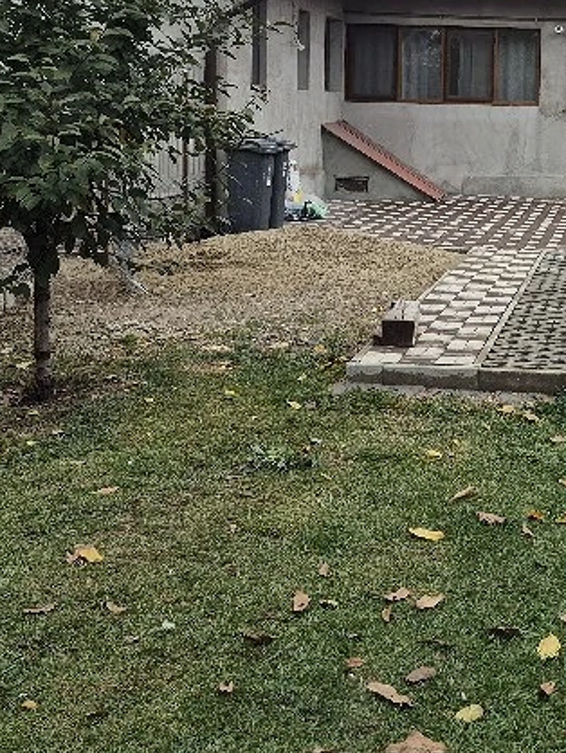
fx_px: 1198
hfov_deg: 24.7
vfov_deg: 33.7
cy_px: 135
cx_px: 629
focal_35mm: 55
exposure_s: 1/1111
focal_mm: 5.4
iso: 25
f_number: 1.8
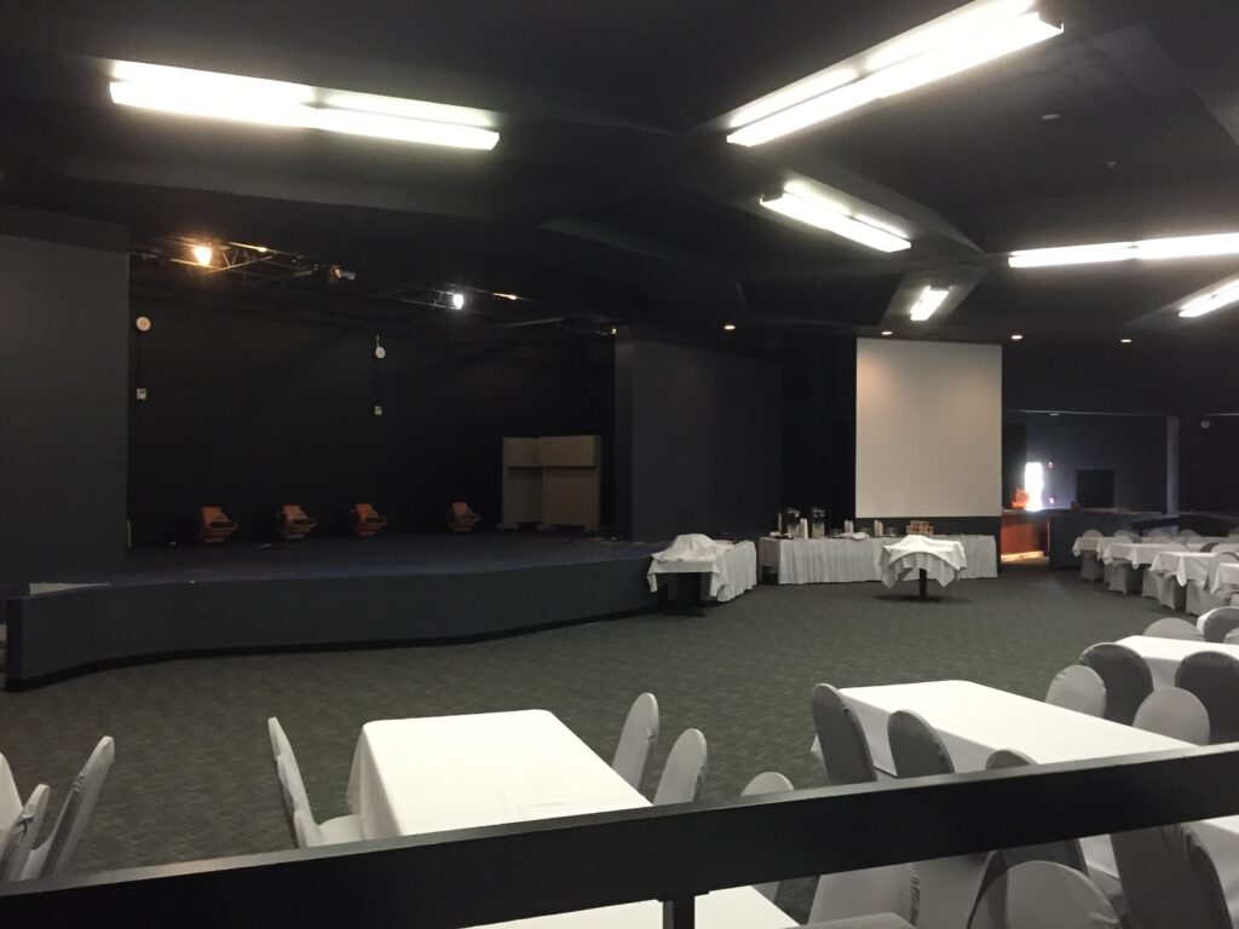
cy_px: 464
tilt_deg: +1.4
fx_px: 1038
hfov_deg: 61.7
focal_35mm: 29
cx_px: 620
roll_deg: -2.5
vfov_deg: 48.2
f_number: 2.2
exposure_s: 1/20
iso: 250
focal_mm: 4.15
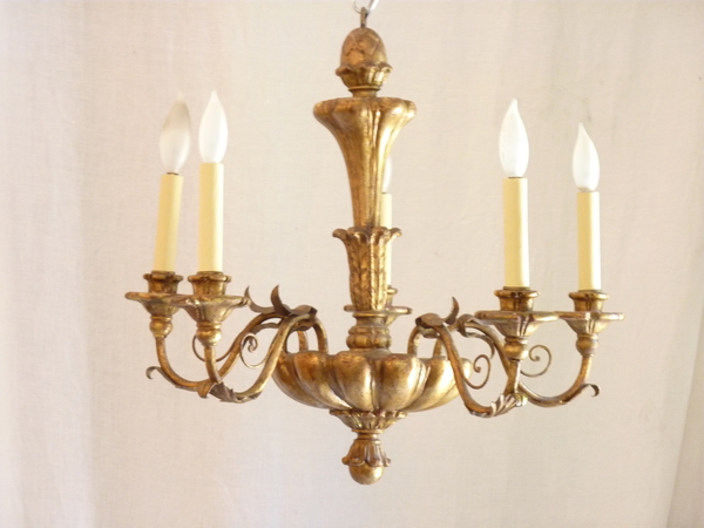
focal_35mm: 119
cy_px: 264
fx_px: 2420
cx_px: 352
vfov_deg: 12.5
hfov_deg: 16.6
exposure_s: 1/8
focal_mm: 19.5
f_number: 4.4
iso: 400
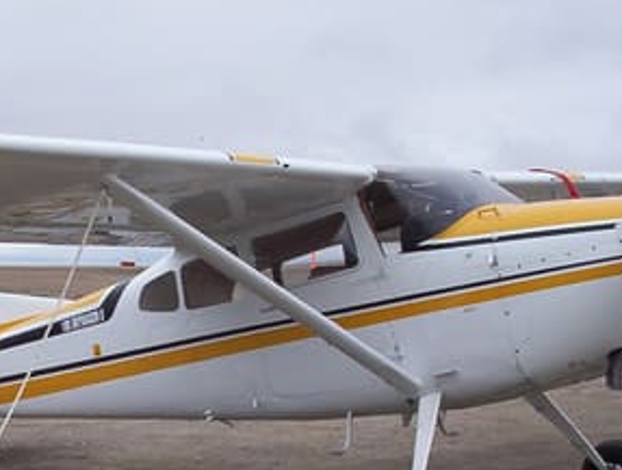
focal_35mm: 87
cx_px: 117
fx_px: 1568
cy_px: 341
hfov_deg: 22.1
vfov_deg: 17.0
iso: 100
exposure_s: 1/144
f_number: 4.5
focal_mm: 6
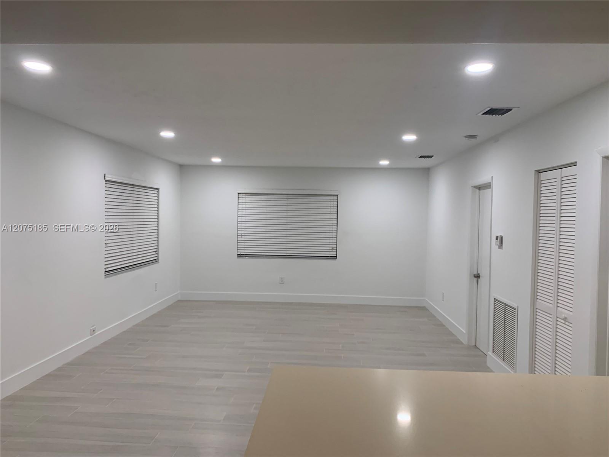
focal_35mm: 26
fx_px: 457
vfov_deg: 53.1
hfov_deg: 67.3
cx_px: 304
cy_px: 228
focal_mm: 4.25
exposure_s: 1/60
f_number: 1.8
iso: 100
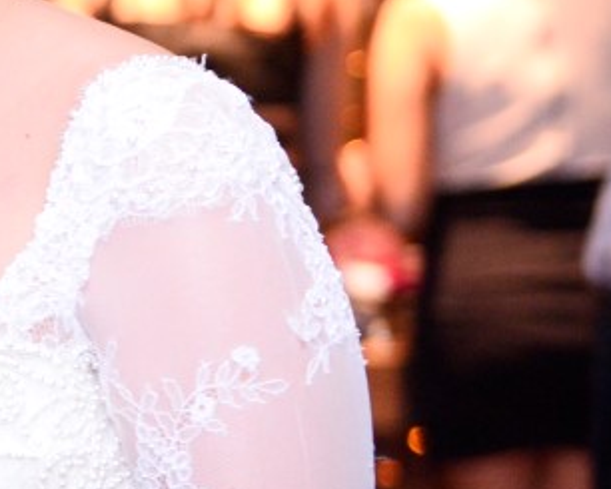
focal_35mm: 248
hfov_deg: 7.3
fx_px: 4486
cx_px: -867
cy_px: 238
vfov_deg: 6.2
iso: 2500
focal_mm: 50
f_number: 2.8
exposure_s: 1/125
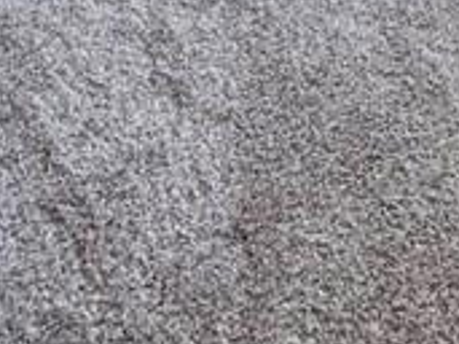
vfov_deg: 11.6
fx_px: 1113
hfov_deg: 22.8
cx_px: 408
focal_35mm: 84
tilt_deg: -6.5
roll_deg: +1.1
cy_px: -637
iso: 200
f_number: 2.2
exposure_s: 1/120
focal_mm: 2.22
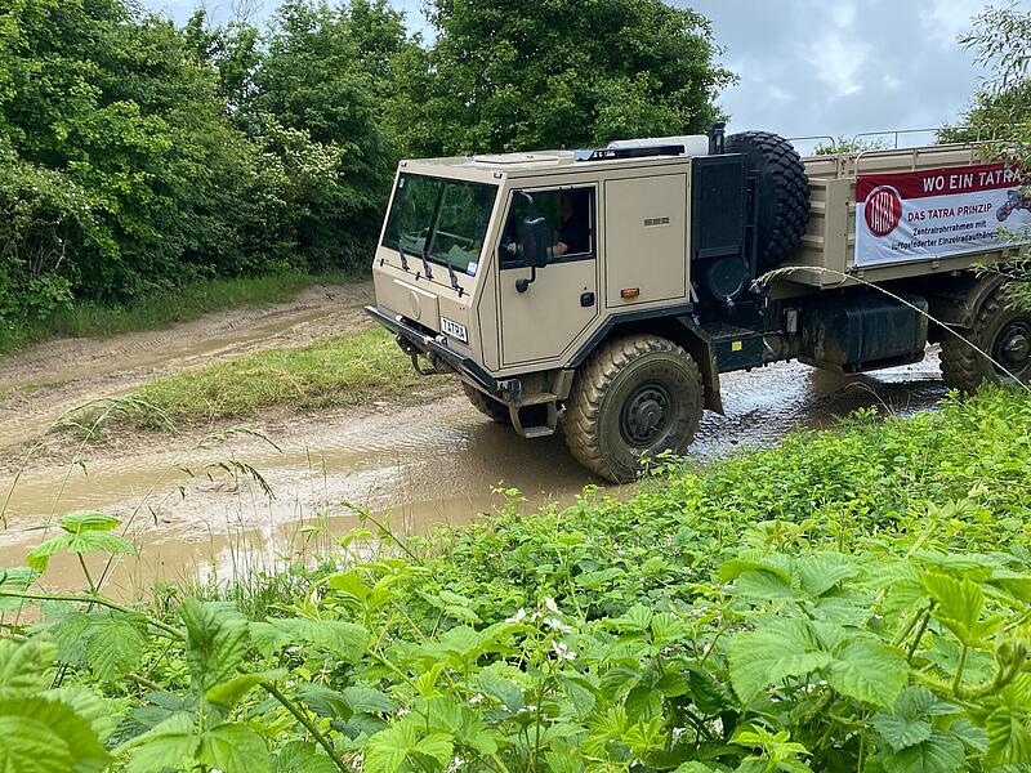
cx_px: 516
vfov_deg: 53.1
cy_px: 386
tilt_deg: -9.6
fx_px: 774
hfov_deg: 67.3
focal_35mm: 26
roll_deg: -1.3
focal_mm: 4.25
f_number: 1.8
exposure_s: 1/1193
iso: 32
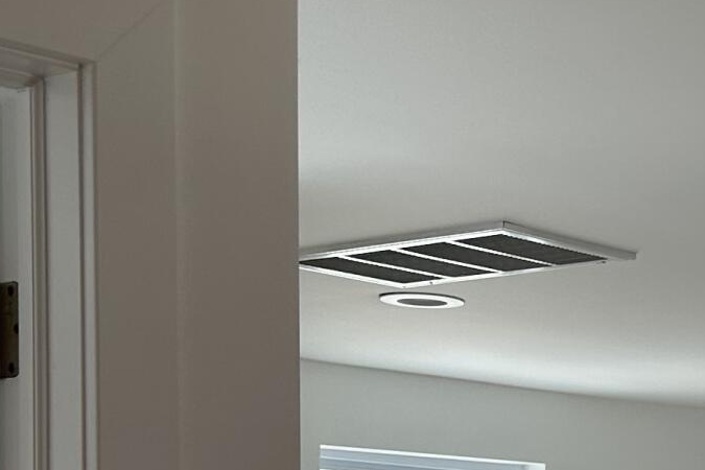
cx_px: 916
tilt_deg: -2.0
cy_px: 666
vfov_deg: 11.9
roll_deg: +0.1
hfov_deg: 17.3
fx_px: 2174
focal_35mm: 111
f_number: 1.78
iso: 80
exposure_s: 1/280
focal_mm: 6.86
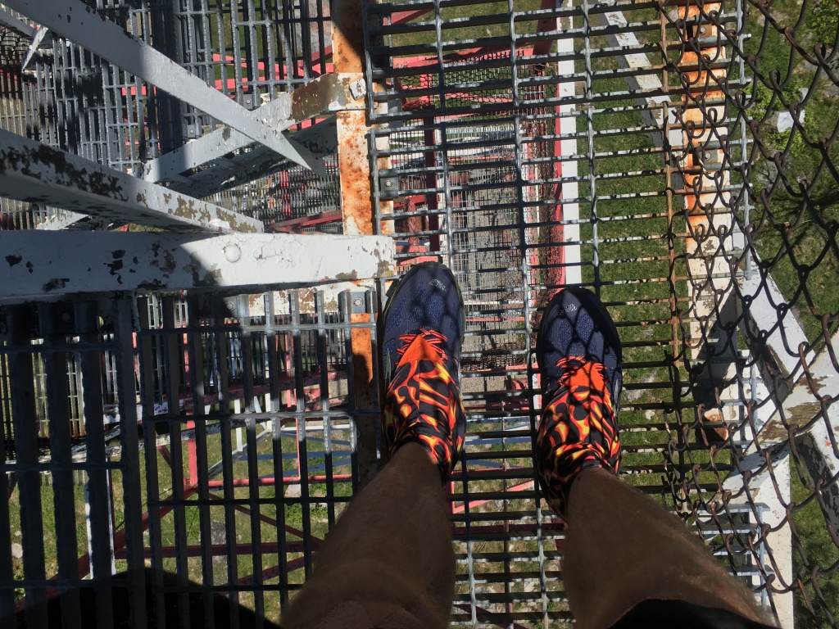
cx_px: 420
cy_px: 314
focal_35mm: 29
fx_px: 703
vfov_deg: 48.2
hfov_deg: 61.7
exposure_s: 1/2404
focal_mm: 4.15
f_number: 2.2
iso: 25
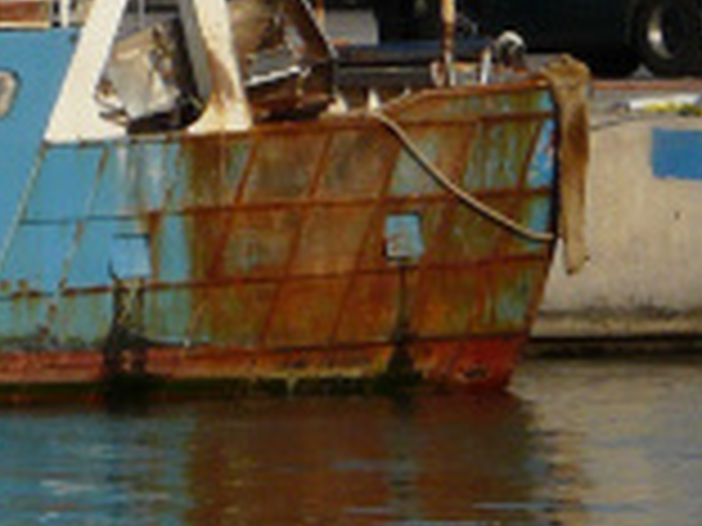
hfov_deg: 2.7
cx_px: -968
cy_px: -252
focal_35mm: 740
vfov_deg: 2.0
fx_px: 15007
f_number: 8
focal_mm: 23.7
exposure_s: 1/500
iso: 100
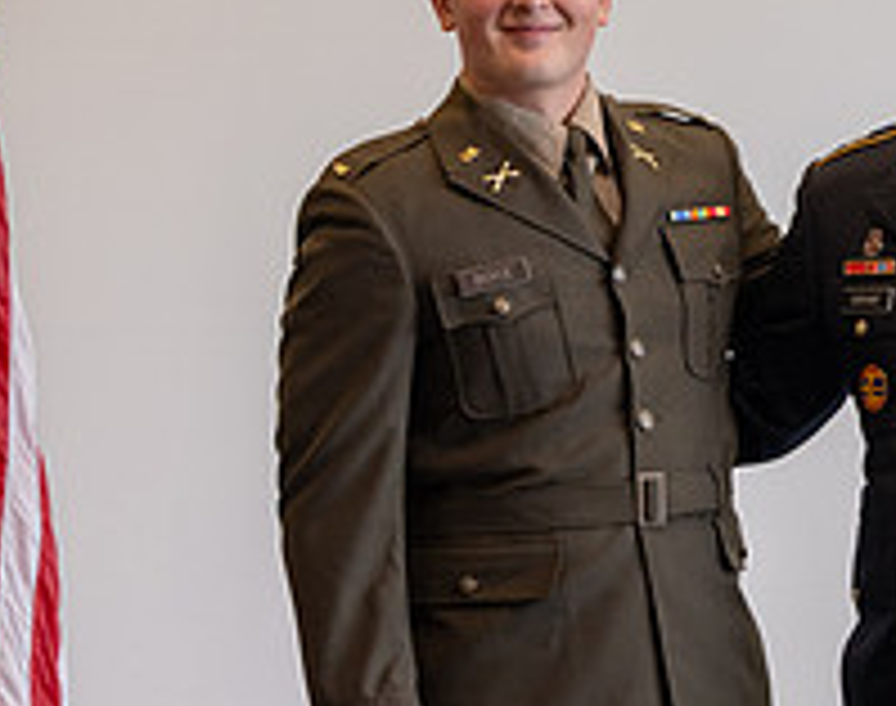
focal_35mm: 237
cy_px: 324
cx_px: 1132
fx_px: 6251
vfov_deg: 6.5
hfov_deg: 8.1
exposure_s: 1/200
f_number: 2.8
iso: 500
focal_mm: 74
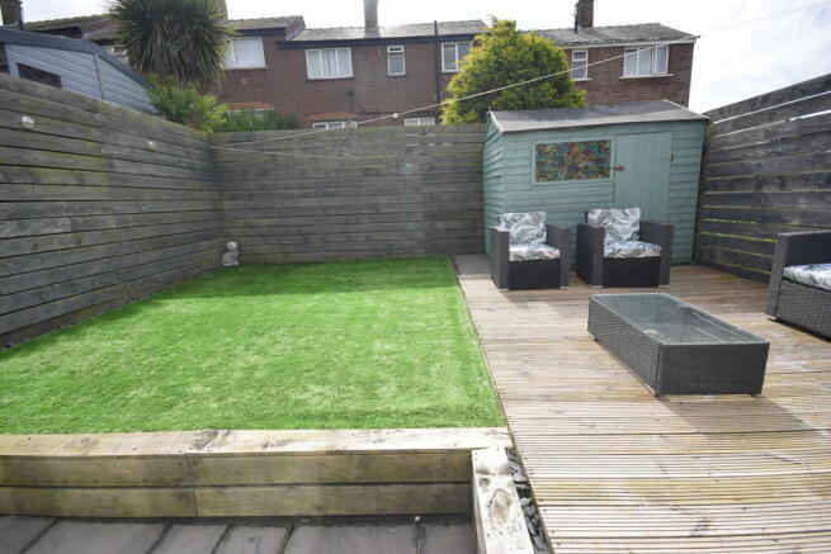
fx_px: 346
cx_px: 416
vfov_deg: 77.4
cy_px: 277
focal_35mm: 15
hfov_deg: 100.4
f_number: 9
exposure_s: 1/200
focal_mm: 10
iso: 100
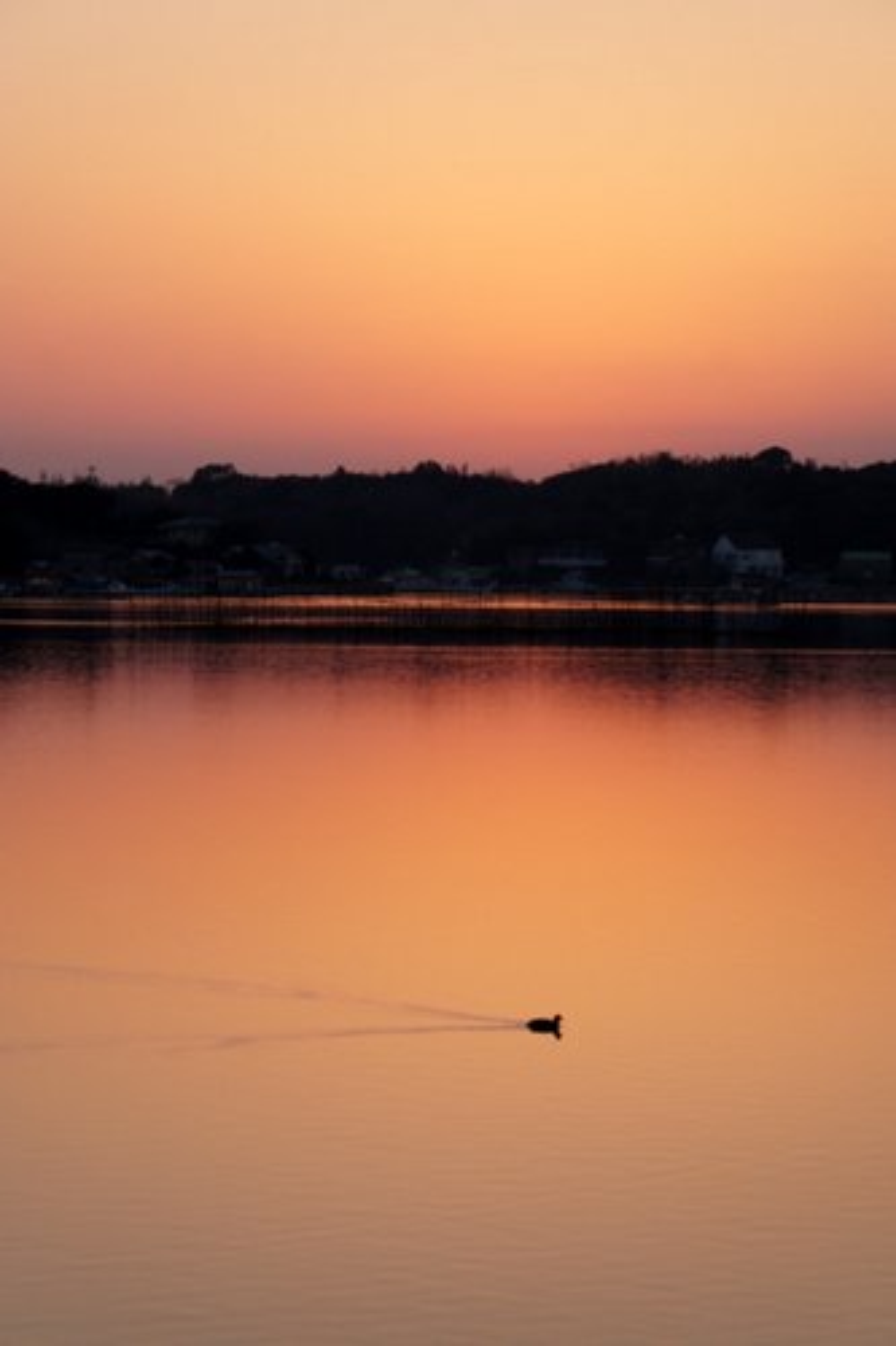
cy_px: 673
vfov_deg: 16.9
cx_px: 448
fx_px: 4539
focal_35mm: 122
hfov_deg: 11.3
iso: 200
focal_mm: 81
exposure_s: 1/200
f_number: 6.3
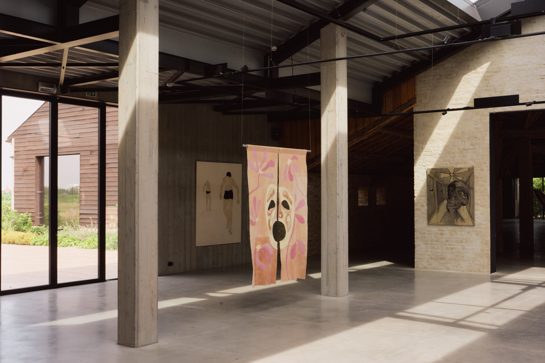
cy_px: 182
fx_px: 651
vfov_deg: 31.2
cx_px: 272
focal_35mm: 43
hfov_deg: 45.4
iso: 500
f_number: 22
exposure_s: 1/15
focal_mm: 43
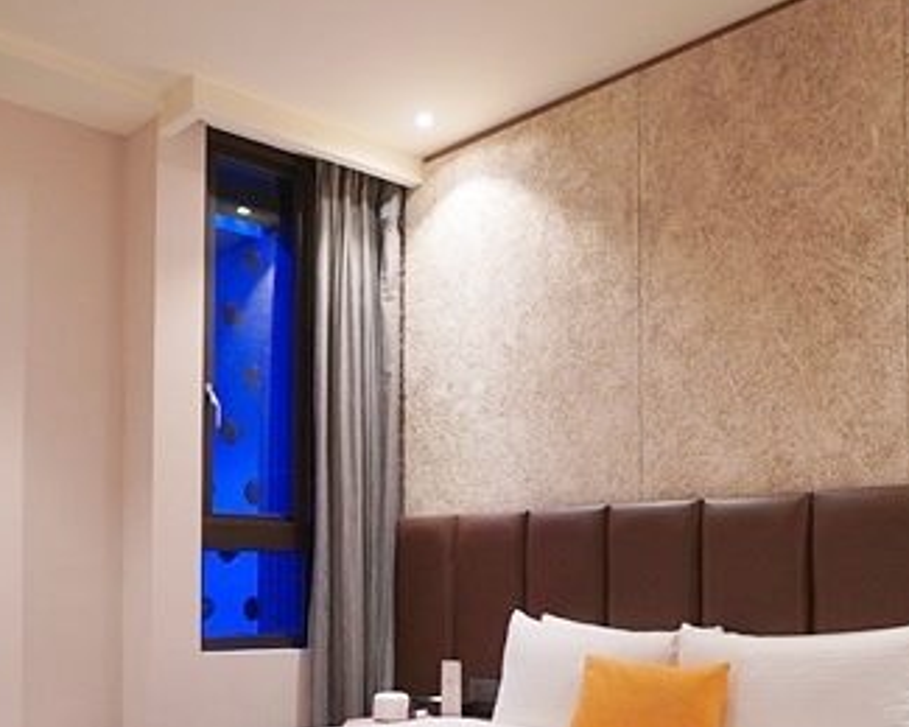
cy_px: 577
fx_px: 995
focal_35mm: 37
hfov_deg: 49.1
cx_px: 459
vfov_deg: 38.7
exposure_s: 1/30
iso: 800
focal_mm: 16
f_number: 4
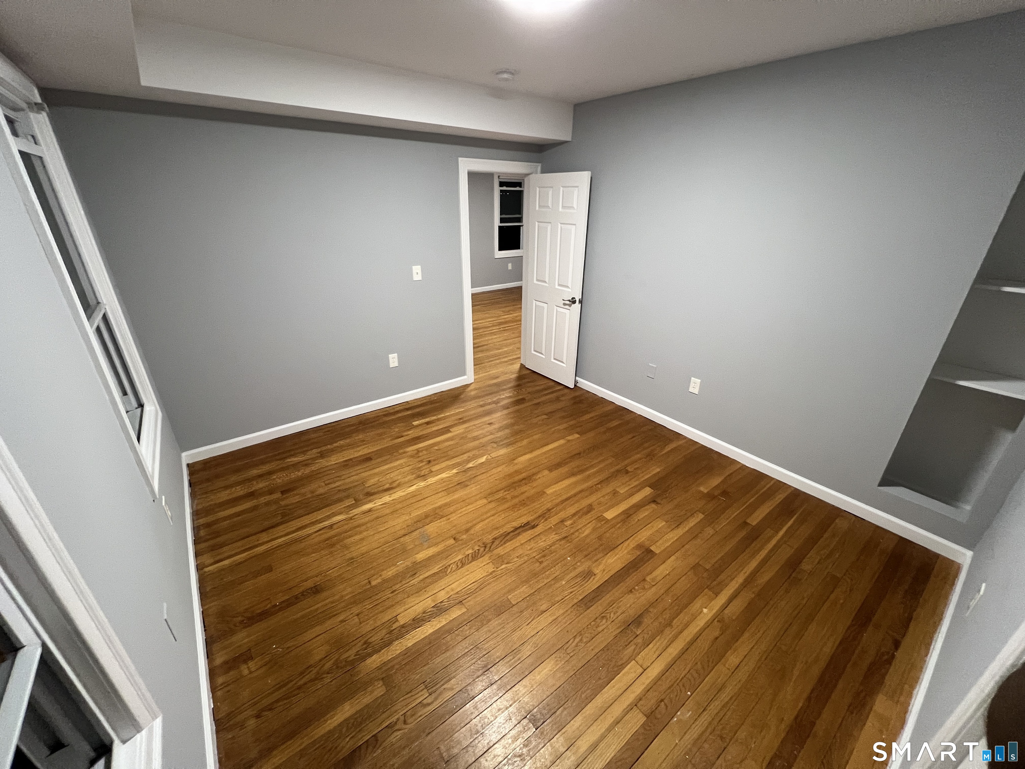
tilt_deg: -23.5
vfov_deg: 89.9
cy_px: 384
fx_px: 385
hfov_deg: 106.2
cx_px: 512
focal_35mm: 13
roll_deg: -0.1
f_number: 1.8
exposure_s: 1/60
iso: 400
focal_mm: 1.57
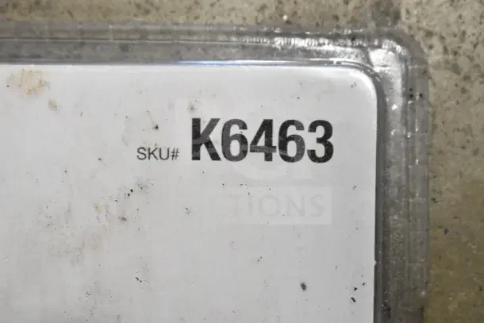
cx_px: 242
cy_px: 162
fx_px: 1049
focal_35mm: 78
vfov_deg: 17.5
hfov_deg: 26.0
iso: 4500
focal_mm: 52
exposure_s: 1/80
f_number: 5.6
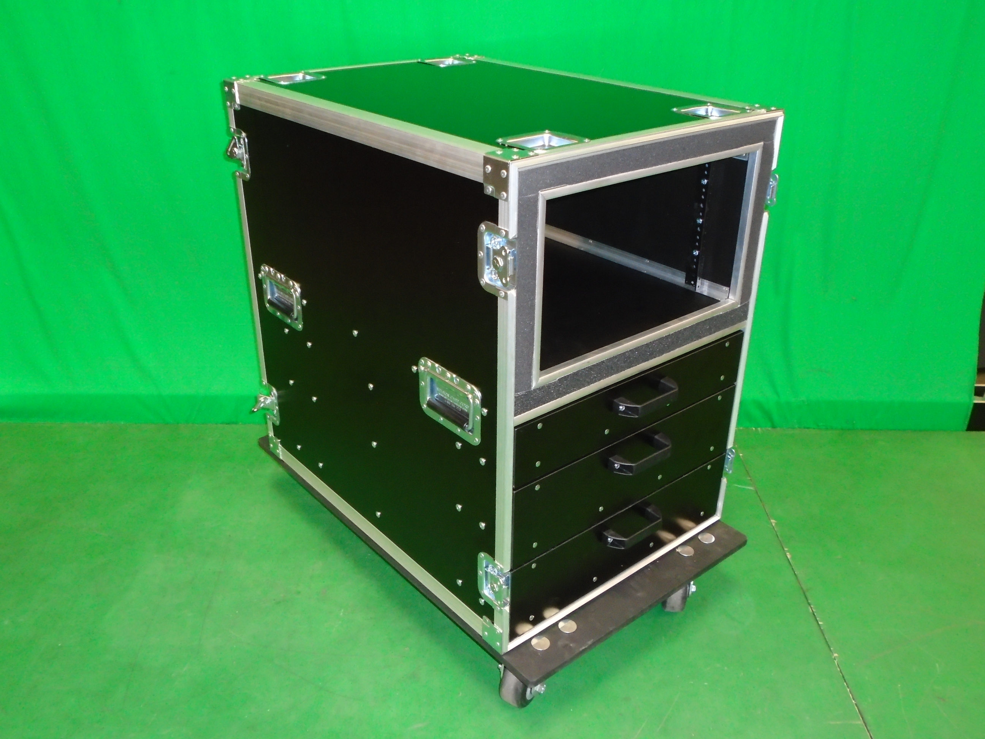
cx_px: 492
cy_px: 370
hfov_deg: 58.4
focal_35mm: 31
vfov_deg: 45.4
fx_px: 882
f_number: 3.5
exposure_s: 1/40
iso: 400
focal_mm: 5.5
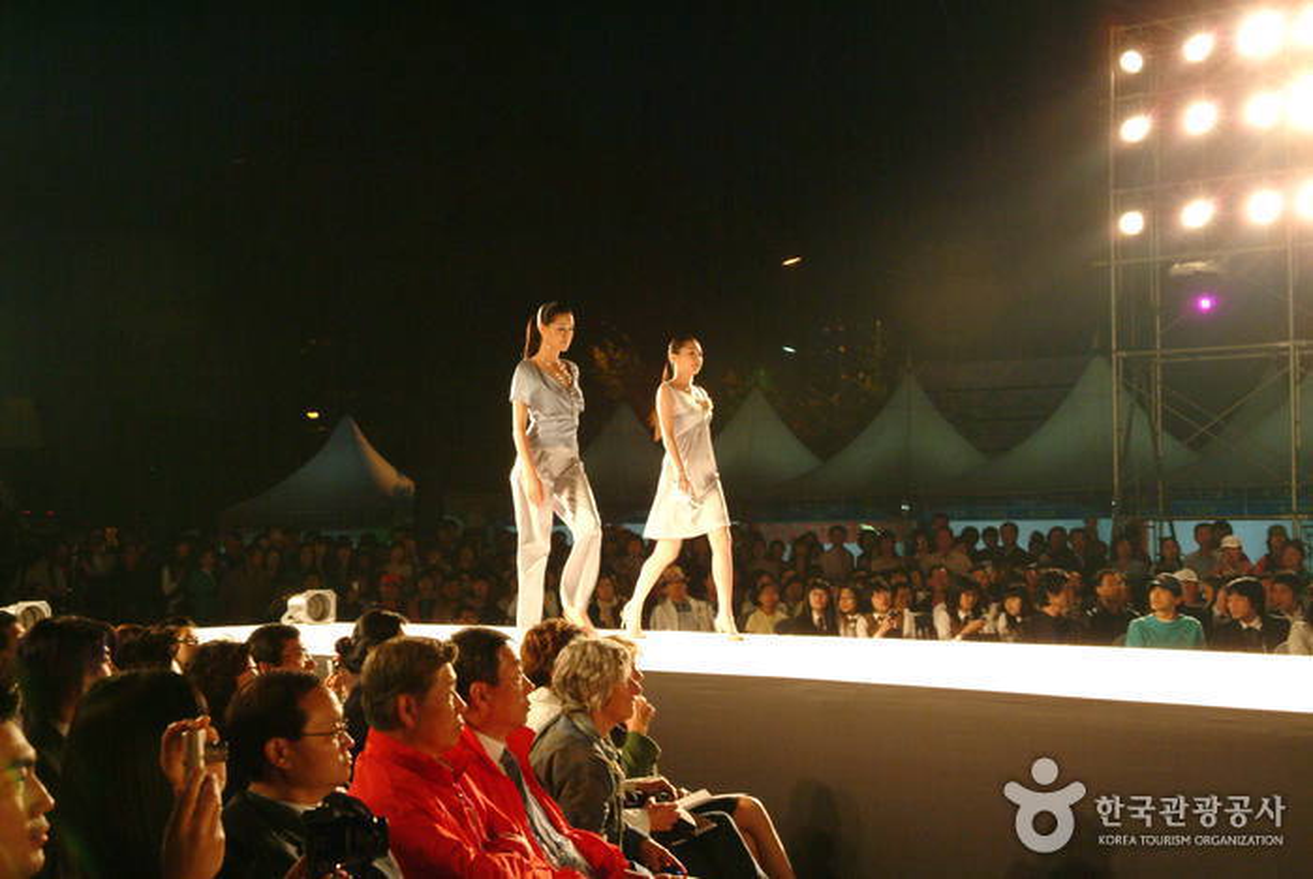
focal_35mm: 50
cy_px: 440
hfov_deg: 39.9
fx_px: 1808
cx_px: 656
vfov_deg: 27.3
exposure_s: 1/60
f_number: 8
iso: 1600
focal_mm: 33
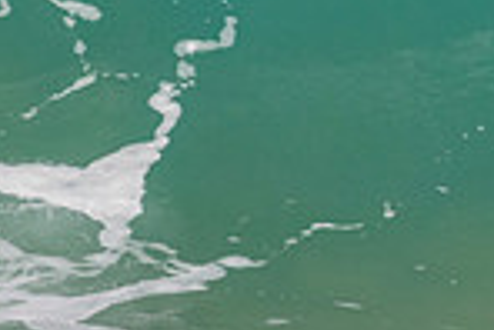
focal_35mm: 3131
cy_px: -215
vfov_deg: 0.4
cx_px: 768
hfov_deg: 0.7
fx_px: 43006
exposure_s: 1/2000
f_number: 11
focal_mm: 800
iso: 1800
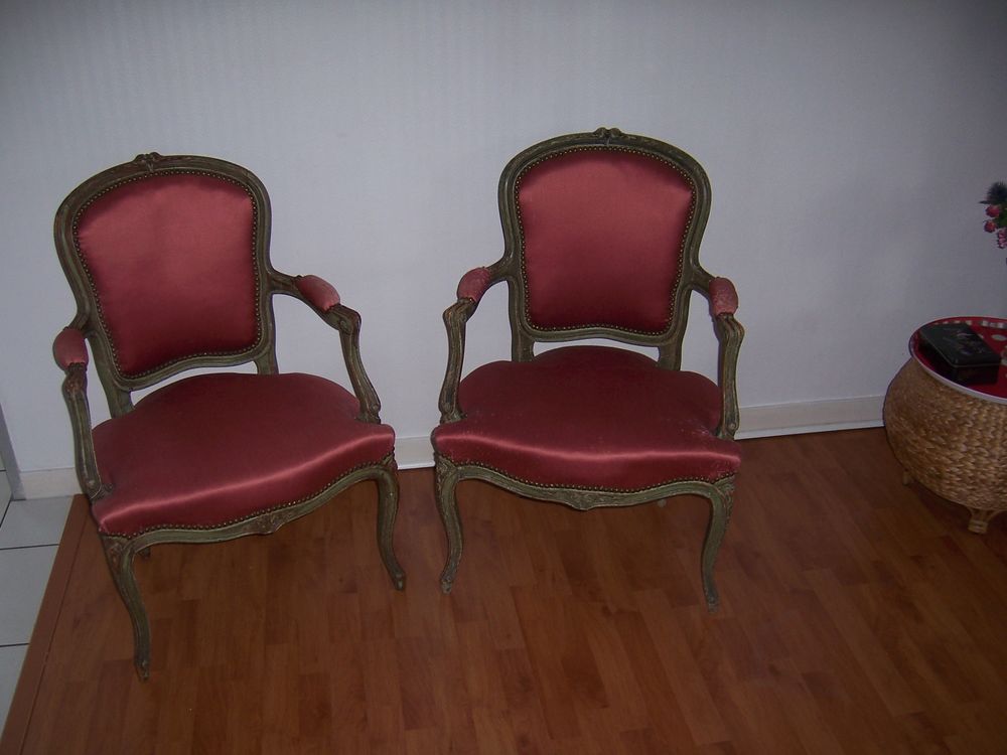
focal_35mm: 36
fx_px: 1047
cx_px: 504
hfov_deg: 51.4
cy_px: 378
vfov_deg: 39.7
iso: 80
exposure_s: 1/60
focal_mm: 6.2
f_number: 2.8
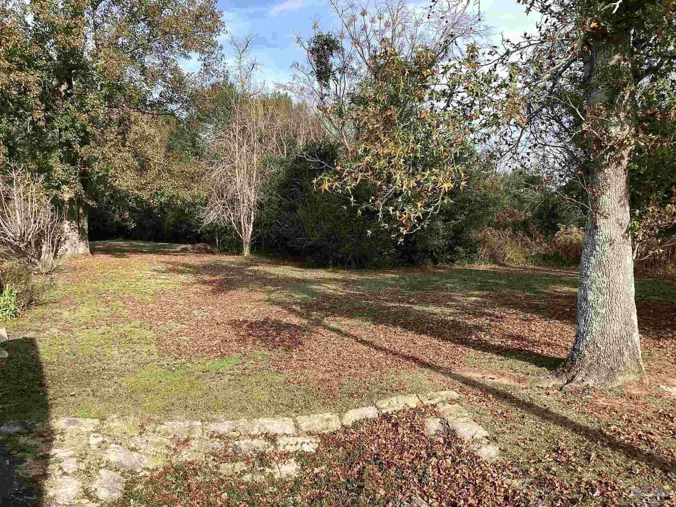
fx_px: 605
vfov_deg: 45.4
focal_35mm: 31
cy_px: 254
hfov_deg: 58.4
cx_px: 338
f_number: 2.4
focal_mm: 3.3
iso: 25
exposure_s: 1/570
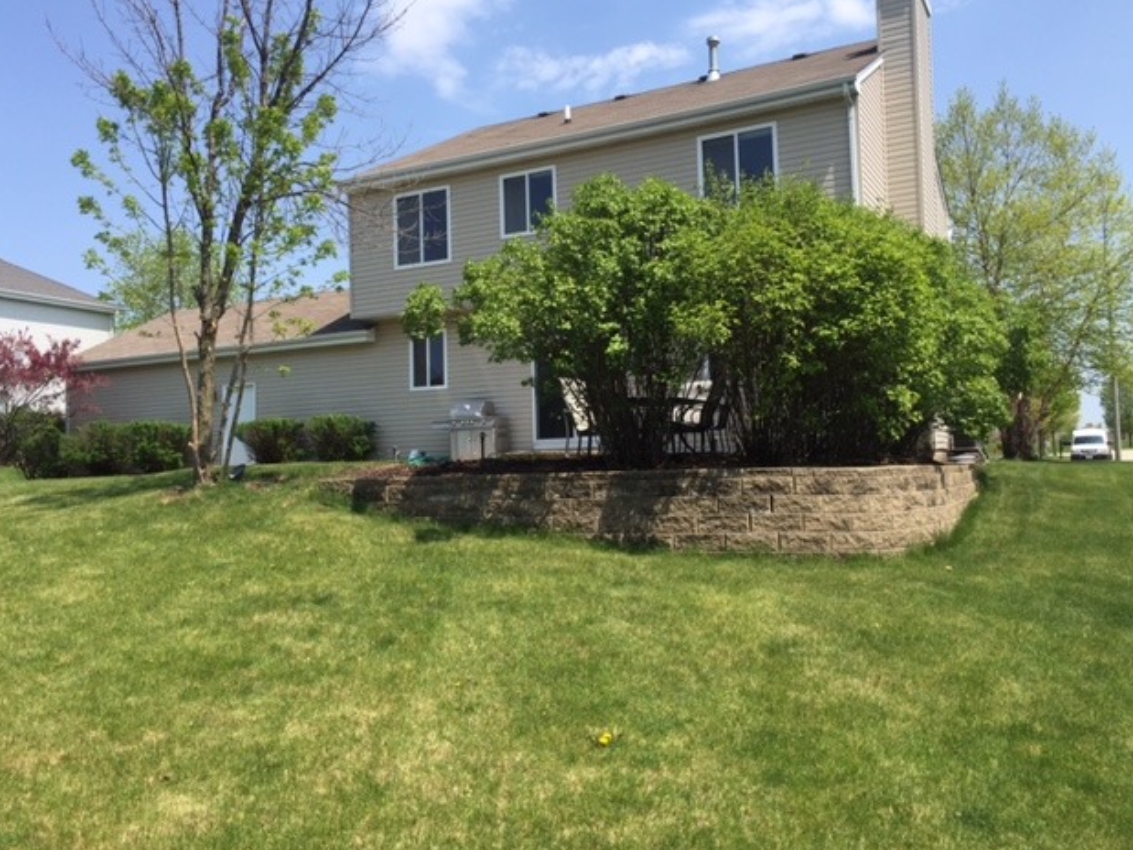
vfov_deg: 46.8
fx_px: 982
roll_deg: +1.4
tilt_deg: +2.3
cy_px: 418
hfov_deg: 60.0
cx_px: 562
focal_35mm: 30
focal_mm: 4.15
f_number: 2.2
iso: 32
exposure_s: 1/1522
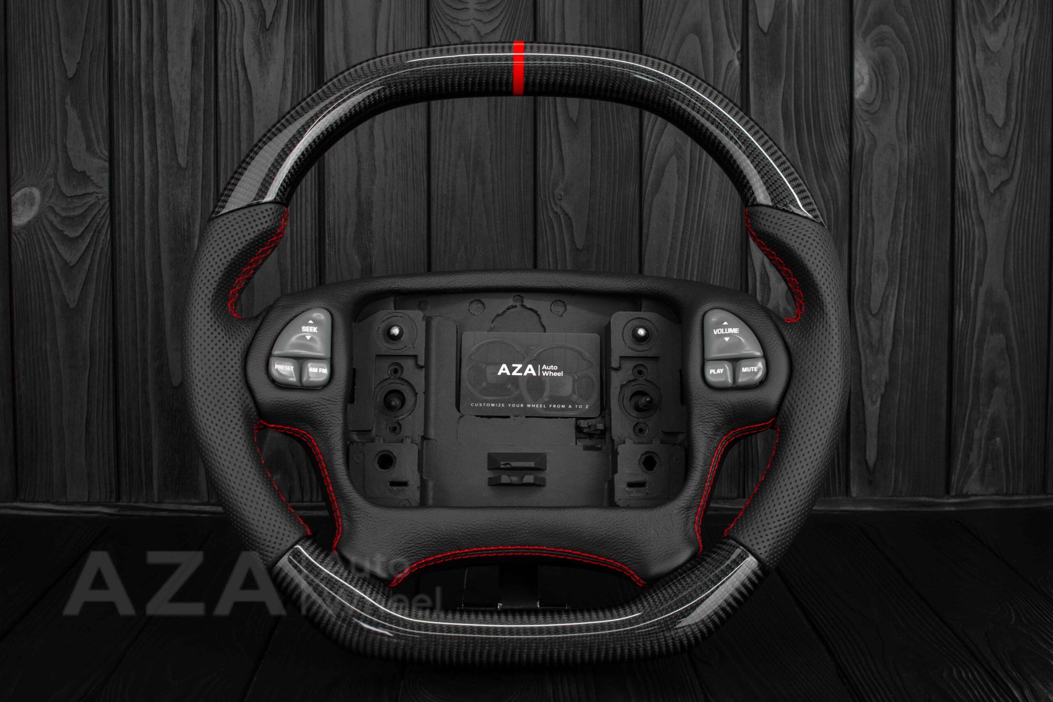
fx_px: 1536
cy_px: 351
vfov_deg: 25.8
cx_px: 526
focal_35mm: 52
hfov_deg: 37.8
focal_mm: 35
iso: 500
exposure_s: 1/125
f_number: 6.3
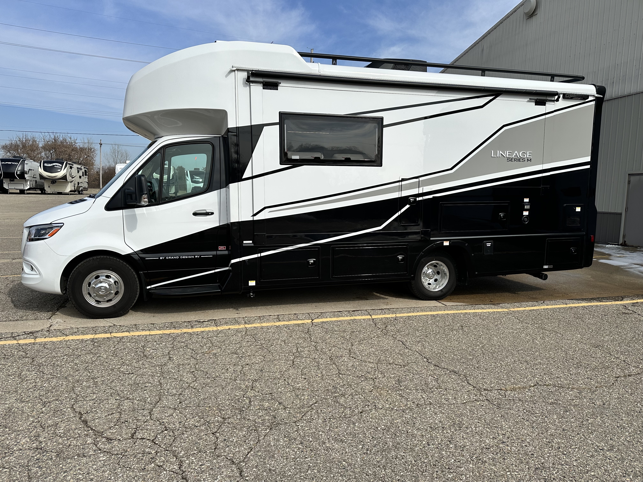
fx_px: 446
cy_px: 241
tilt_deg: -6.4
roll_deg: -1.4
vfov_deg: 56.8
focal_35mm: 24
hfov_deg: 71.6
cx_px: 322
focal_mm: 6.86
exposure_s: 1/5263
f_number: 1.78
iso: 80
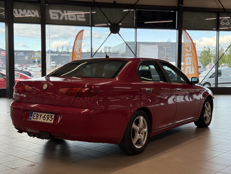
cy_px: 87
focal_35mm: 48
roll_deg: -0.3
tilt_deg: -2.3
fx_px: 320
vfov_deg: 30.3
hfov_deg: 39.7
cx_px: 116
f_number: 1.78
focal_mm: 6.76
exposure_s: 1/183
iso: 50
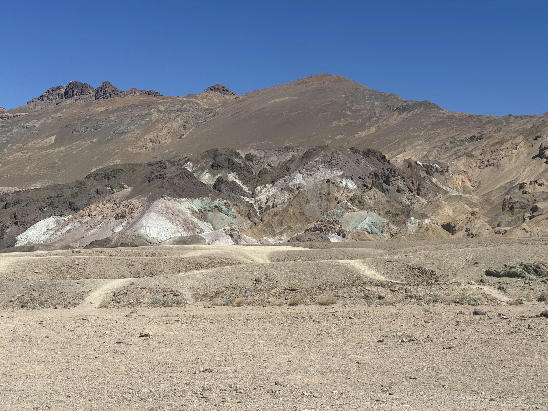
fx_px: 760
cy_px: 206
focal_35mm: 48
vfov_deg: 30.3
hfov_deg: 39.7
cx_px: 274
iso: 64
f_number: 1.78
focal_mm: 6.76
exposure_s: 1/8772
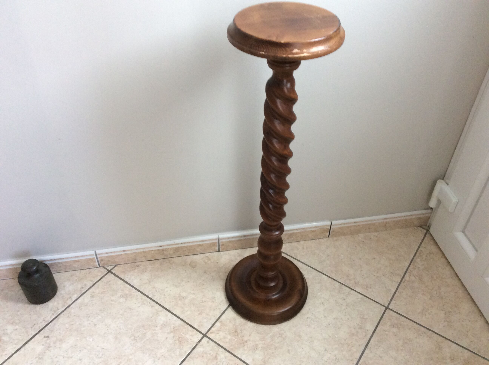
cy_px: 182
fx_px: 451
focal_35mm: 32
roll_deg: +0.0
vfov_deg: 44.1
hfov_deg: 56.9
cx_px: 244
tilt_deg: -40.9
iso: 125
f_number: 2.4
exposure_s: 1/25
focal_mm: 3.3
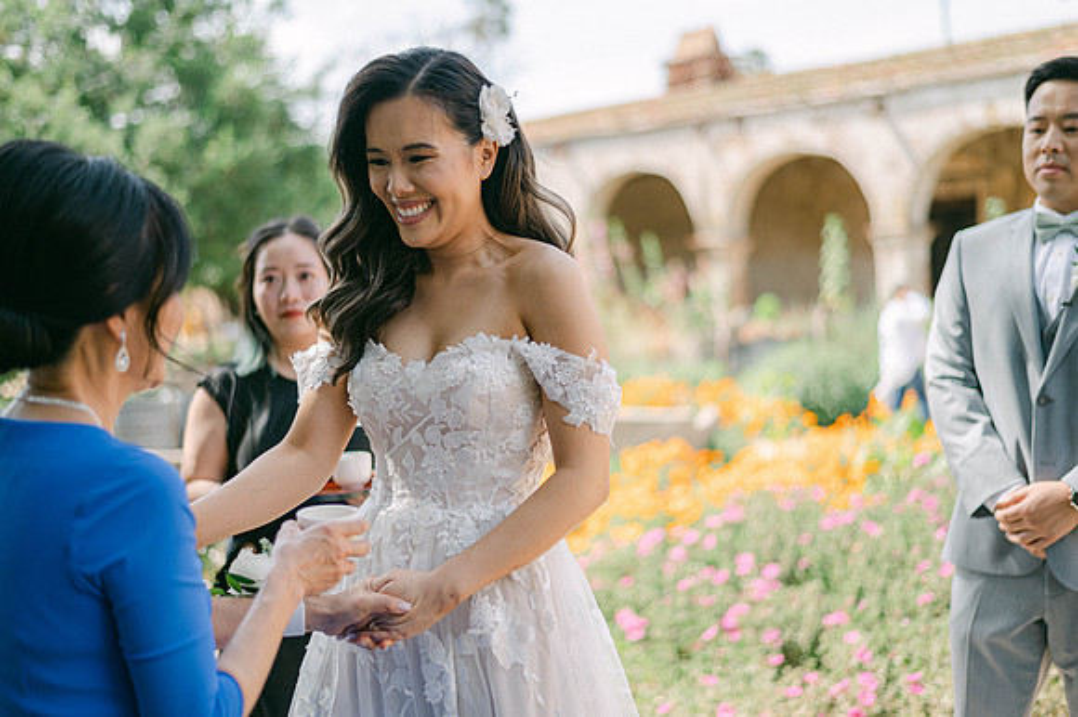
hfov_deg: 39.6
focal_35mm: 50
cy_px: 358
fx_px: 1496
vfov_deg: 27.0
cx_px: 539
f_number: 2
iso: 100
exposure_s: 1/2000
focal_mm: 50
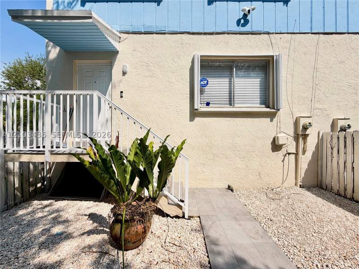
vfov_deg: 85.7
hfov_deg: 102.1
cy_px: 134
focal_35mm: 14
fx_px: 145
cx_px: 180
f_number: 2.2
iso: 20
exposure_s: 1/888
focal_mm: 2.22
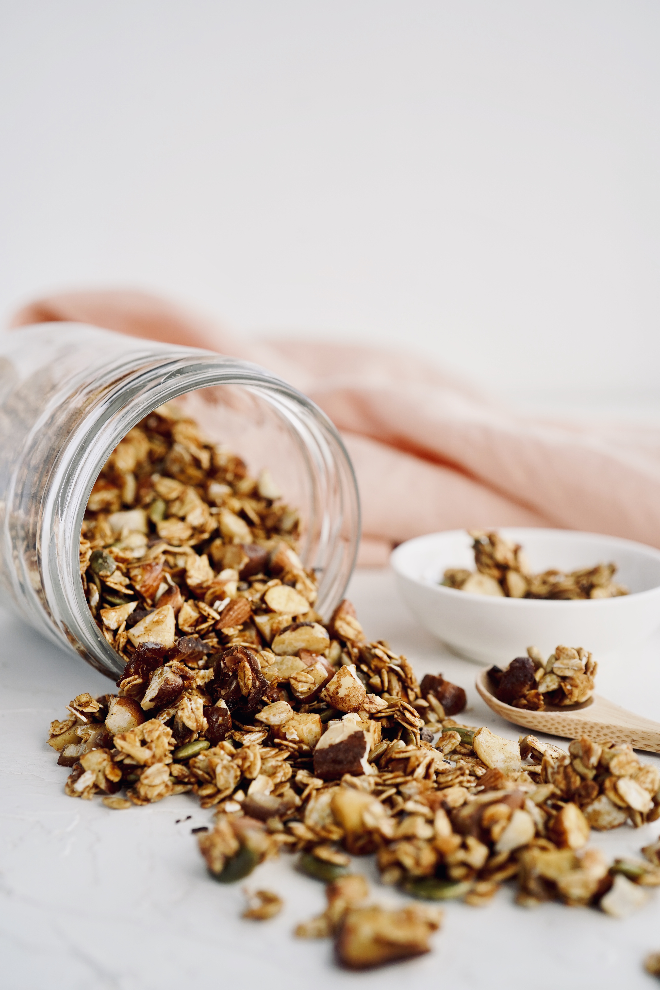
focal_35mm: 50
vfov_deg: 39.6
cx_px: 330
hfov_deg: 27.0
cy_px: 495
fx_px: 1375
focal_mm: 50
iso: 500
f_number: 4.5
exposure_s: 1/320
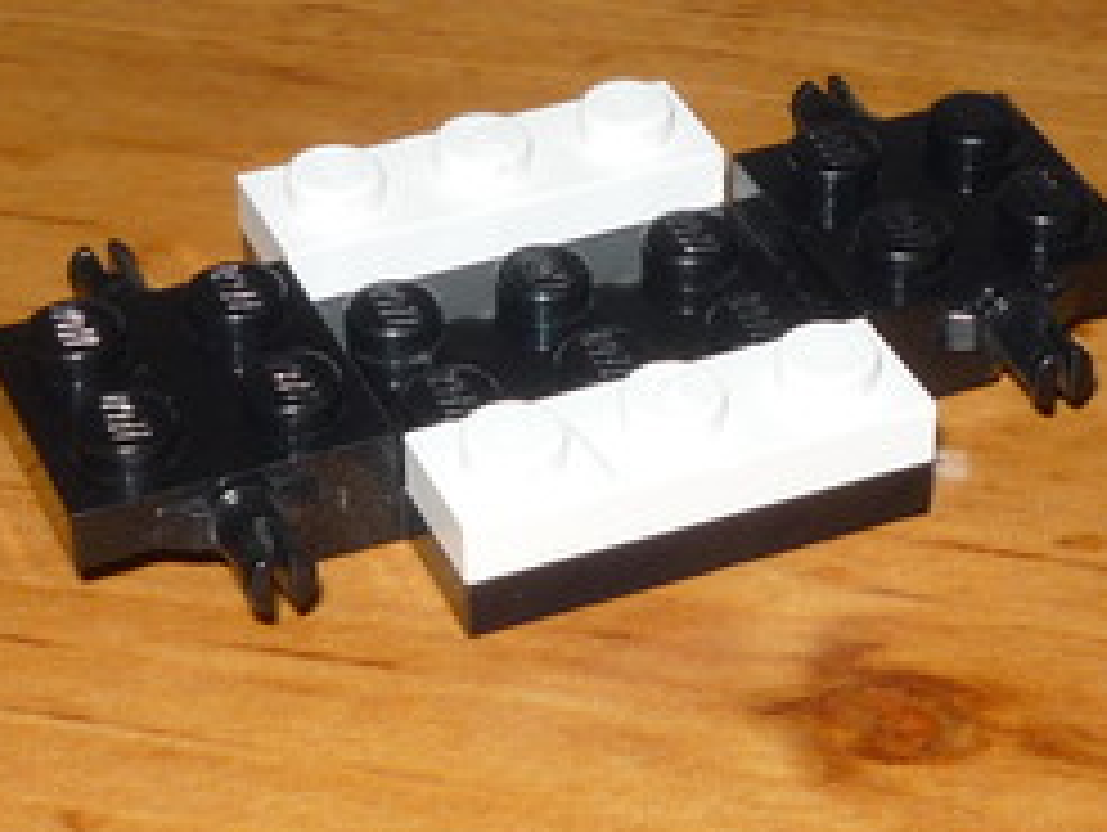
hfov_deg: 16.8
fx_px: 3745
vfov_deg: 12.7
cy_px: 546
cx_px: 747
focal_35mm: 117
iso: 100
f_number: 4
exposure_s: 1/30
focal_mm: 5.2
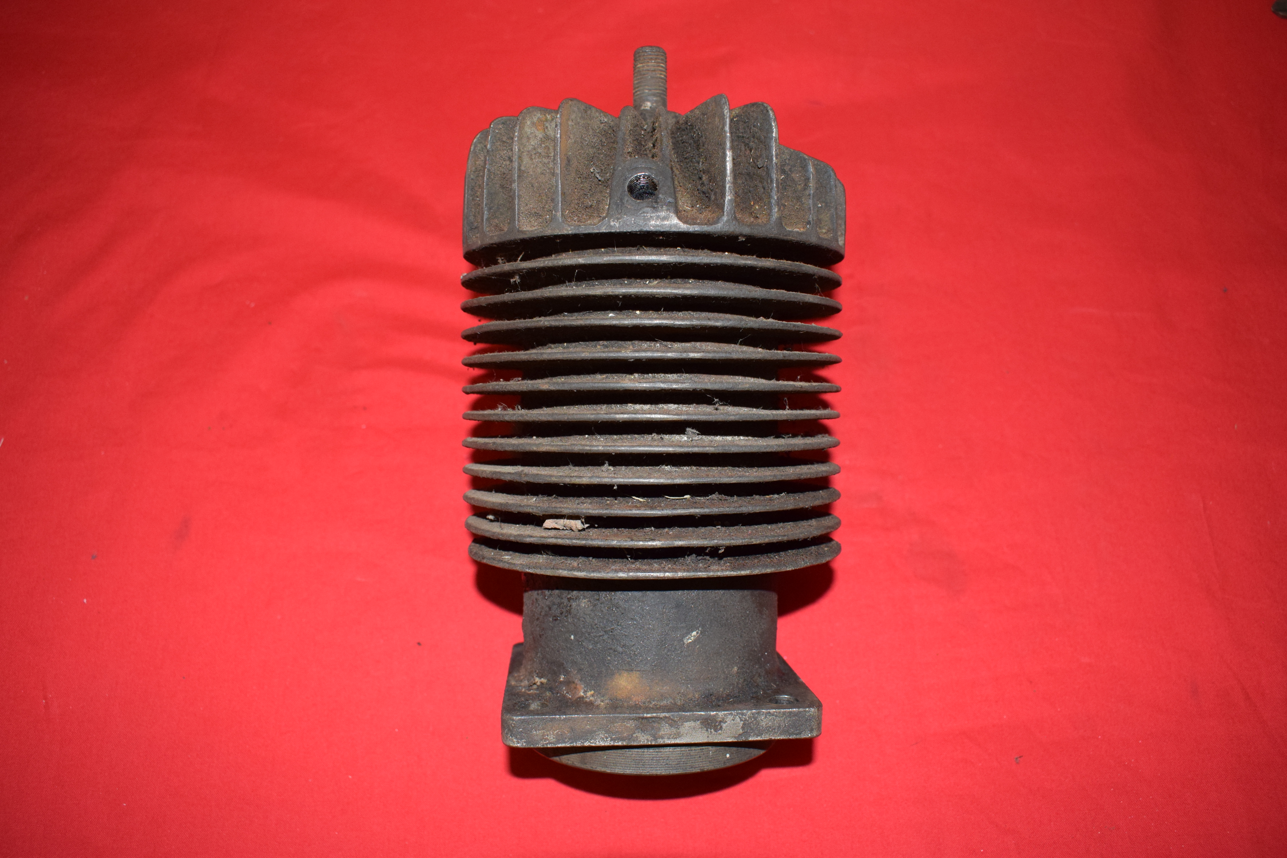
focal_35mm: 30
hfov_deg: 61.9
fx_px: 1073
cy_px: 429
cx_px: 644
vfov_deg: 43.6
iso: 1250
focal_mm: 20
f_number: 5
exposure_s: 1/200
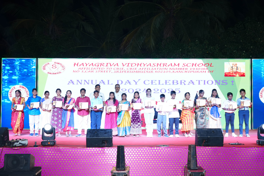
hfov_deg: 40.3
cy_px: 88
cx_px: 132
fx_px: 359
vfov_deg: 27.5
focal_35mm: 49
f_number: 5.6
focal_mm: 49
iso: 1000
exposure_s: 1/160
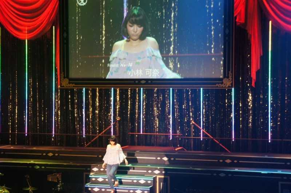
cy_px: 96
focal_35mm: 82
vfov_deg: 16.5
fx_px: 666
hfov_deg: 24.7
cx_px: 146
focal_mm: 55
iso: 1600
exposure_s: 1/80
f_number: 5.6
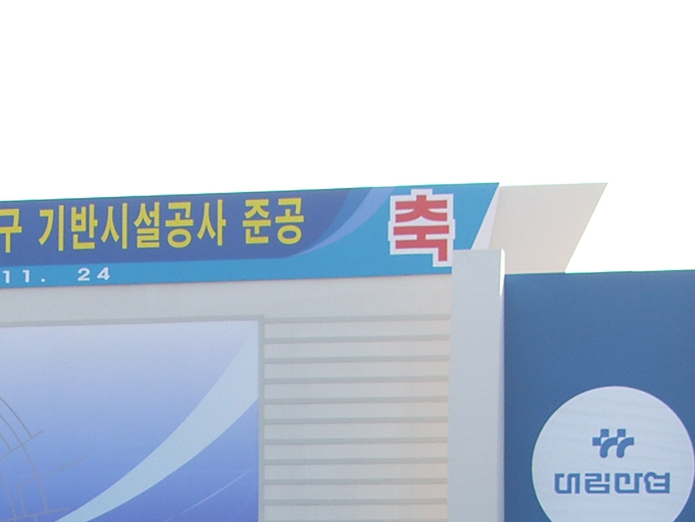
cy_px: 713
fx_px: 3313
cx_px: 76
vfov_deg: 8.8
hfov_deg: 11.9
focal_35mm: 165
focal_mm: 14.2
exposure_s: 1/200
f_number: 5
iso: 50
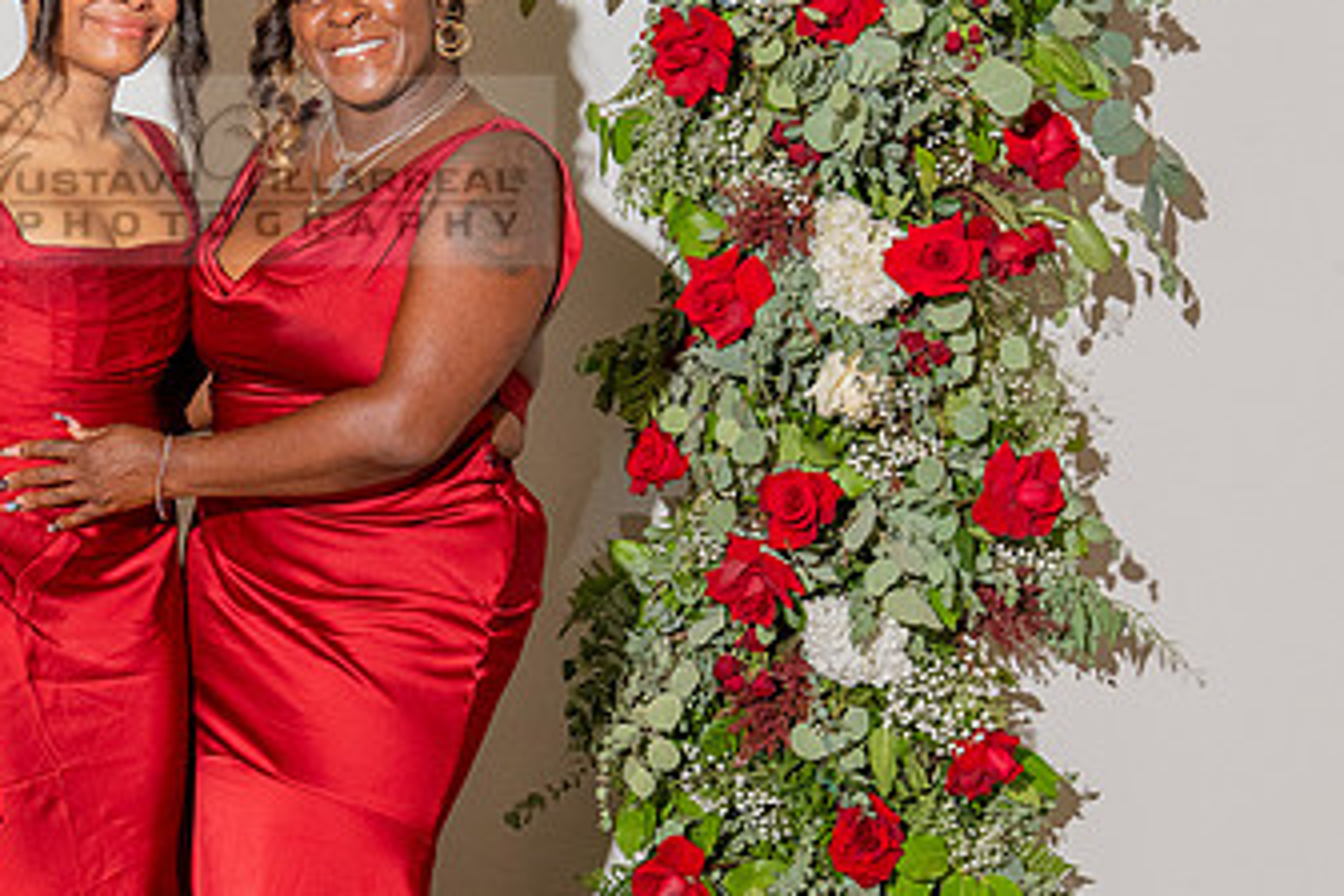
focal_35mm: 96
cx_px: 147
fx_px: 3584
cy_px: 477
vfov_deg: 14.3
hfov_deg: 20.8
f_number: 5.6
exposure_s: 1/200
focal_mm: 30.5
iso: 800
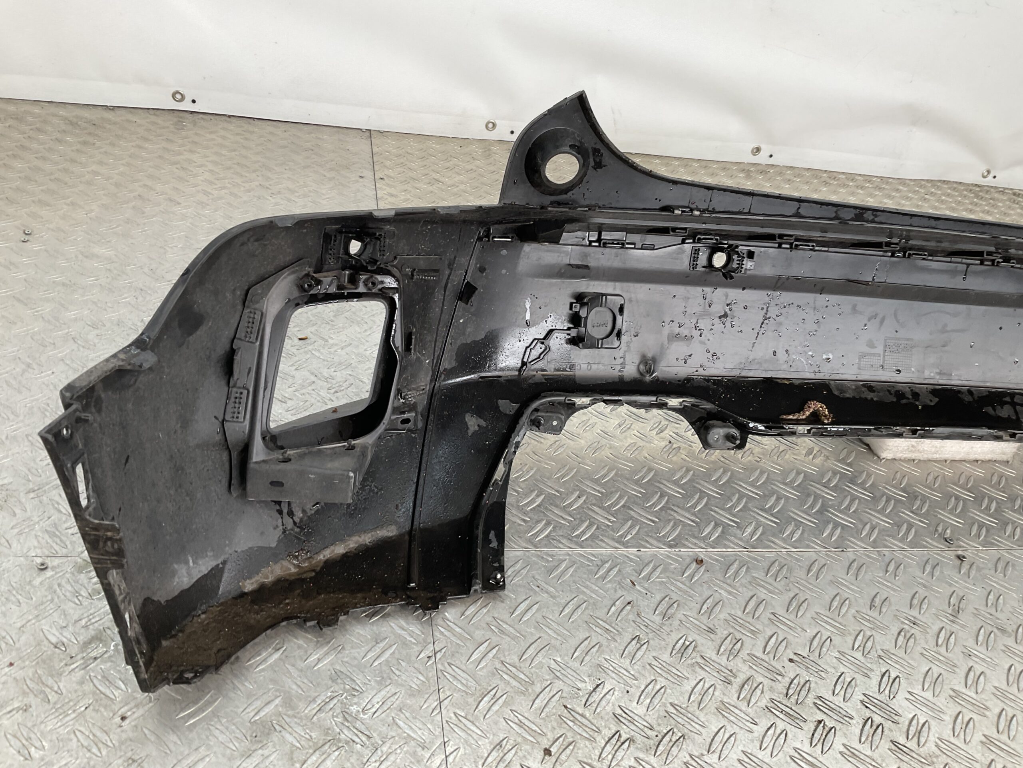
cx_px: 512
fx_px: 857
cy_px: 384
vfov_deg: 48.2
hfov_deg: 61.7
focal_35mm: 29
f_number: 1.8
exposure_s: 1/120
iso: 25
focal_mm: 3
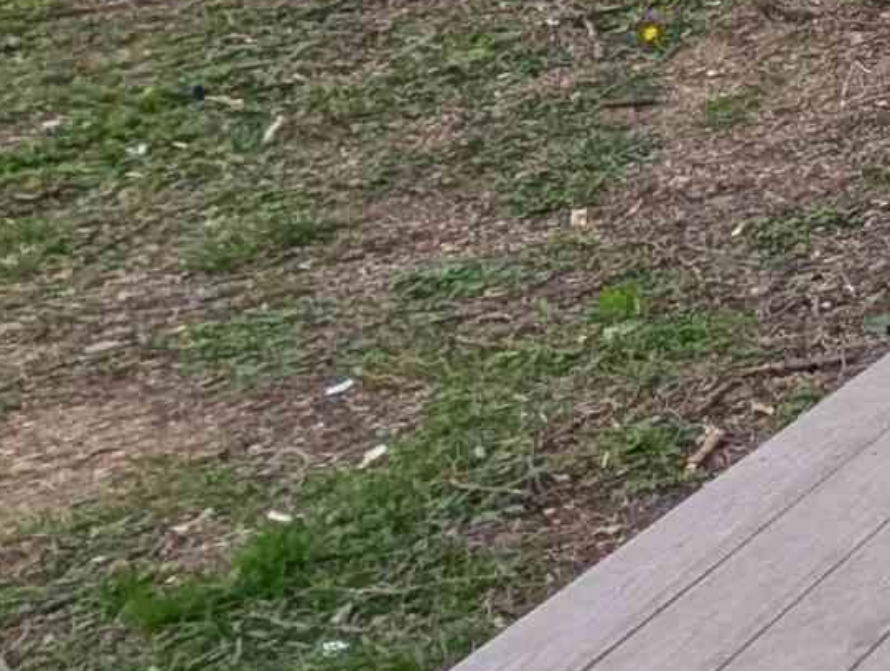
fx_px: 1751
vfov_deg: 20.2
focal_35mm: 68
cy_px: -152
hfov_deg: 14.1
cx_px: 2278
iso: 49
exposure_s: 1/1541
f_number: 1.7
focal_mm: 2.02
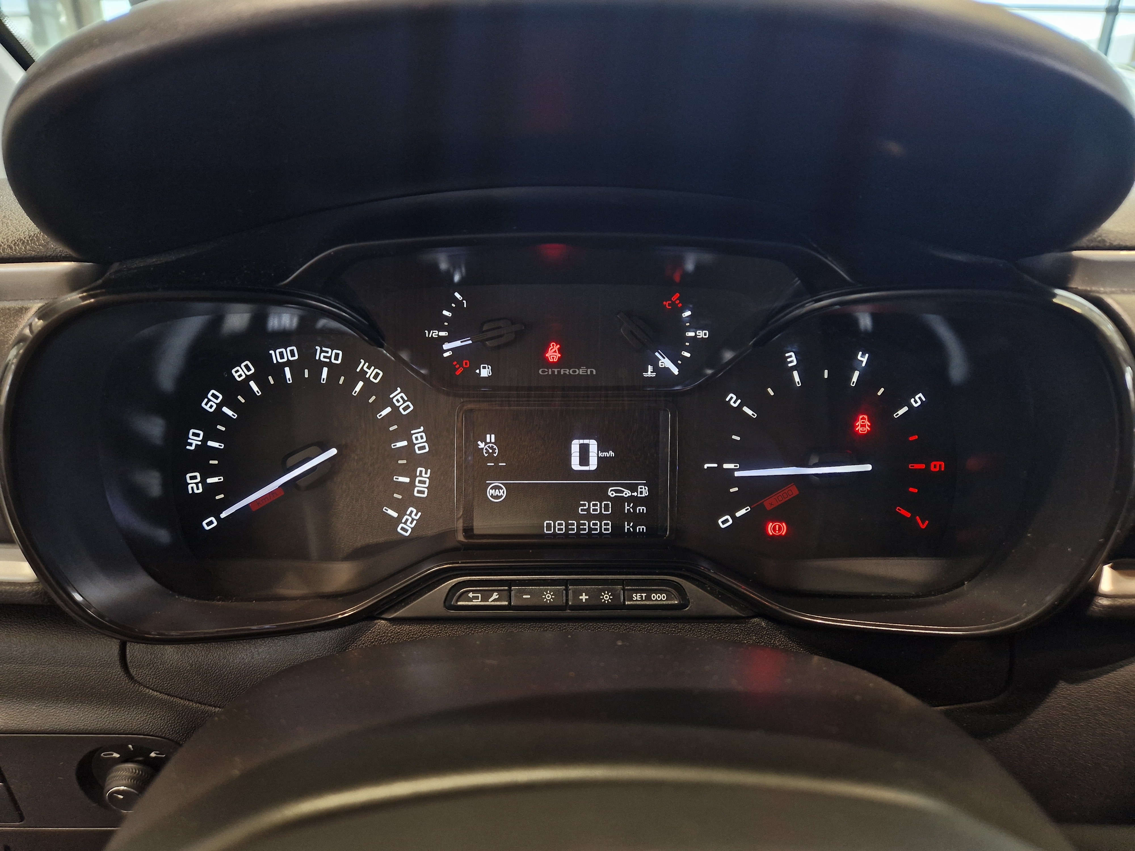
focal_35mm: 23
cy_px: 426
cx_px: 568
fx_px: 754
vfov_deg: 58.9
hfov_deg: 73.9
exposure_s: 1/100
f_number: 1.8
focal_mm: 5.4
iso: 200
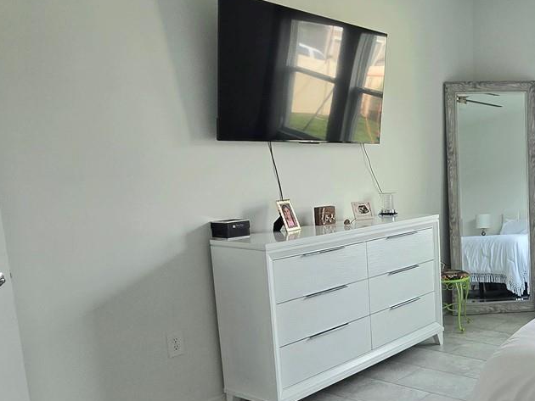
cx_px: 453
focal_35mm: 33
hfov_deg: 50.7
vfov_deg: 42.6
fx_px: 510
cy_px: 256
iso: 64
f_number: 2.2
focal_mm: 2.2
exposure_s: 1/120
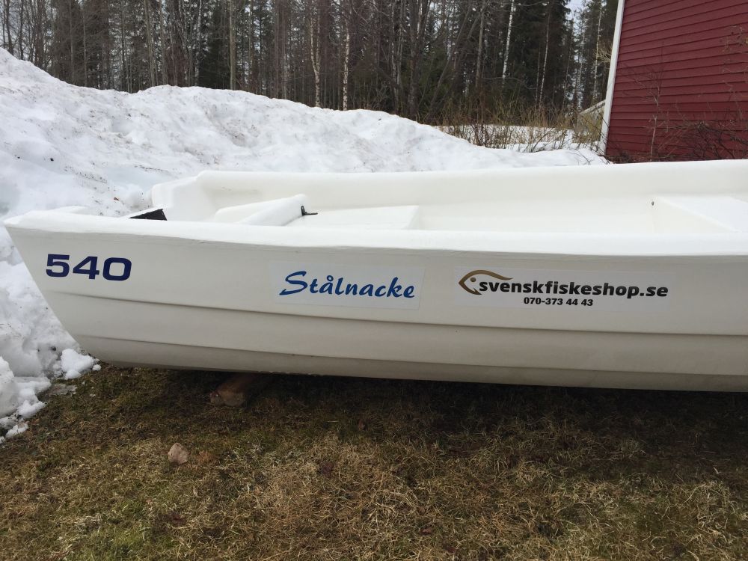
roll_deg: -0.9
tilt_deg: -13.1
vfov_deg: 48.2
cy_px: 280
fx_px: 627
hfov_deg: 61.7
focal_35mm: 29
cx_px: 374
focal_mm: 4.15
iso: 32
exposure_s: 1/2326
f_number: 2.2
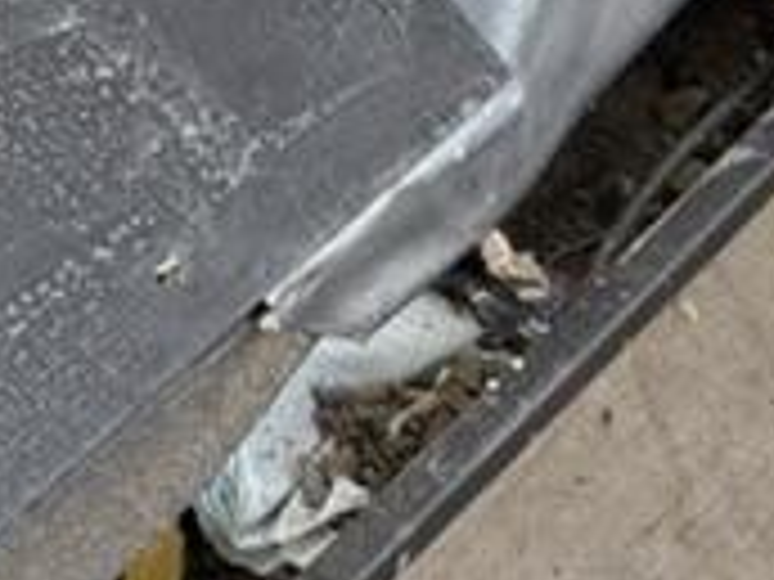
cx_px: -274
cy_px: -1034
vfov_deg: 8.9
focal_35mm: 143
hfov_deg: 13.2
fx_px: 3197
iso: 125
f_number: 1.78
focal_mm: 6.76
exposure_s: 1/121
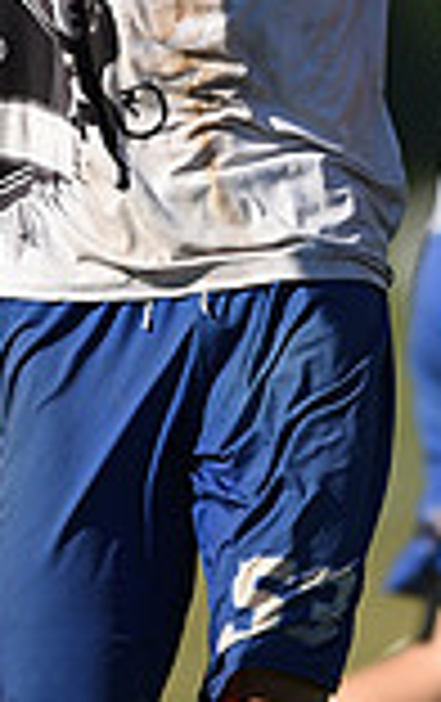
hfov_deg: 0.9
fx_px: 28912
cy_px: -189
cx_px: 241
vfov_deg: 1.4
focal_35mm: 1509
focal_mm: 400
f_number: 3.5
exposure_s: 1/2000
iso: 100
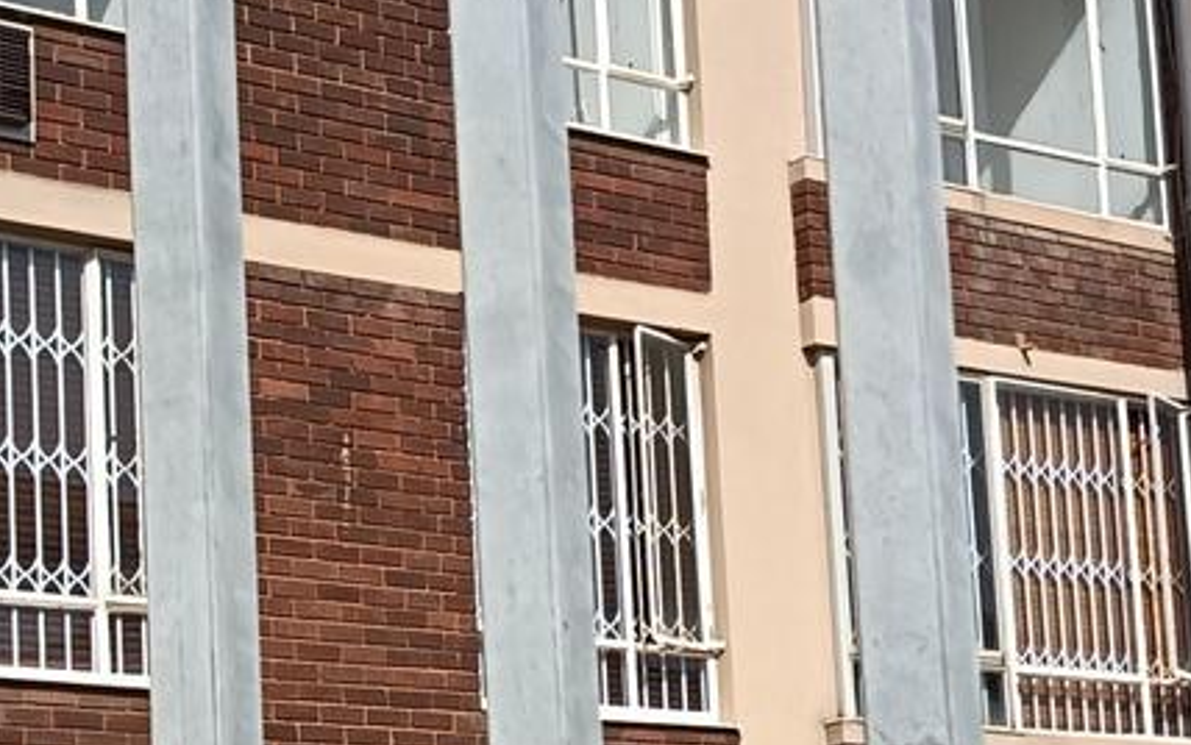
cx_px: 415
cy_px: 726
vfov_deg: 13.6
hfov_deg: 21.8
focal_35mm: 95
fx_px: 3085
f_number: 1.75
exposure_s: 1/549
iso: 100
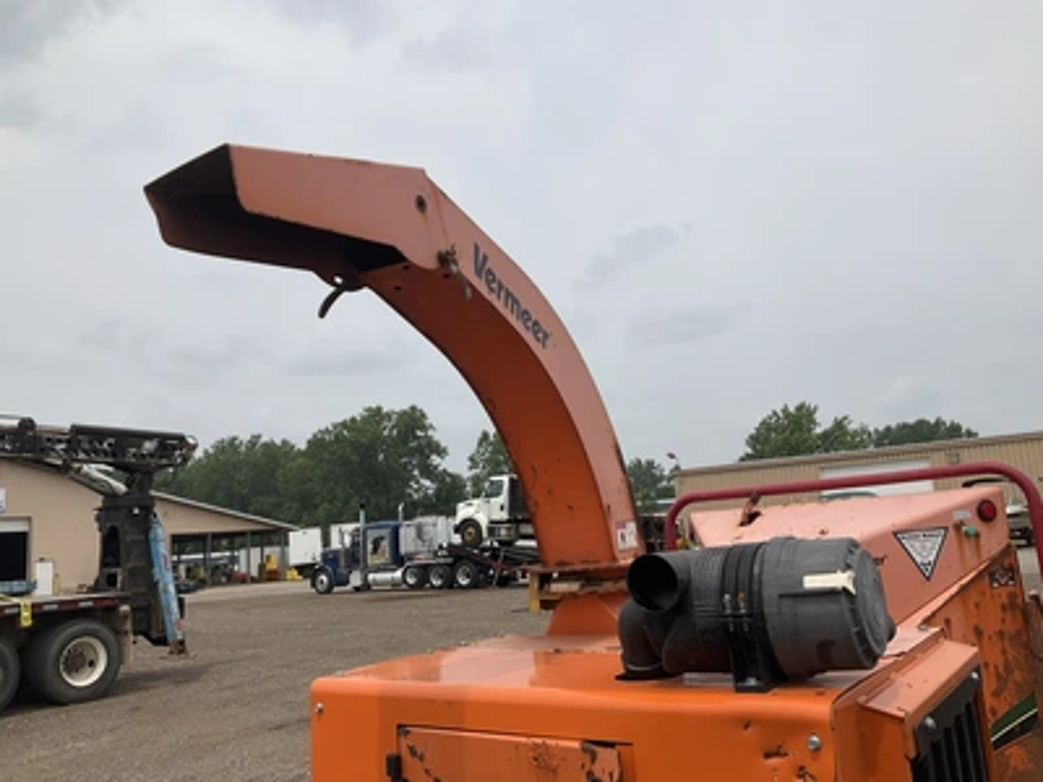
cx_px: 522
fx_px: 874
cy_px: 391
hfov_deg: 61.7
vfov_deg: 48.2
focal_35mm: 29
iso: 25
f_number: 1.8
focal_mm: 3
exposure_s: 1/3125
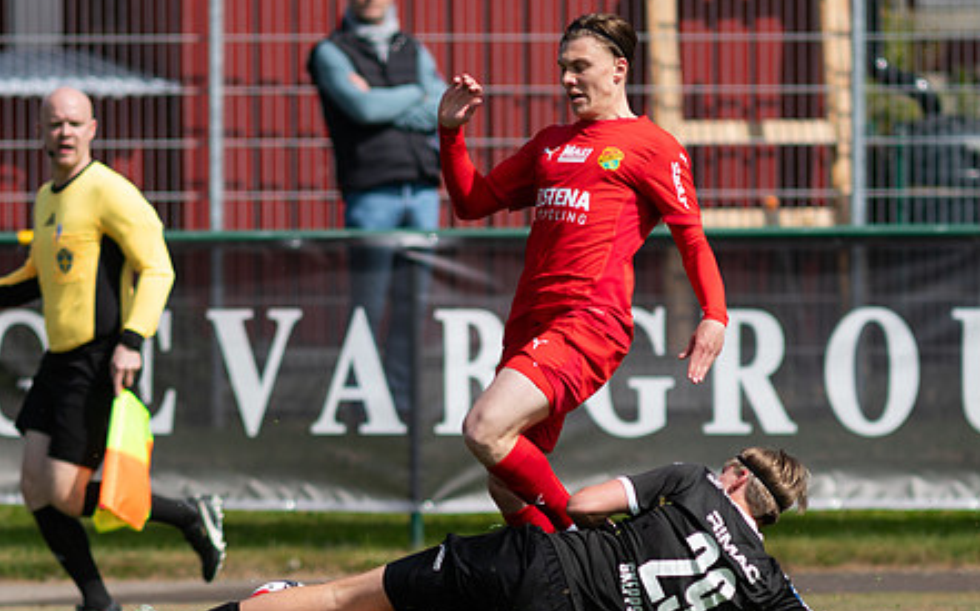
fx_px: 19004
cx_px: 491
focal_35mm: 712
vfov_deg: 1.8
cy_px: 417
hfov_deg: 3.0
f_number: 3.2
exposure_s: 1/2000
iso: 100
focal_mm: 300
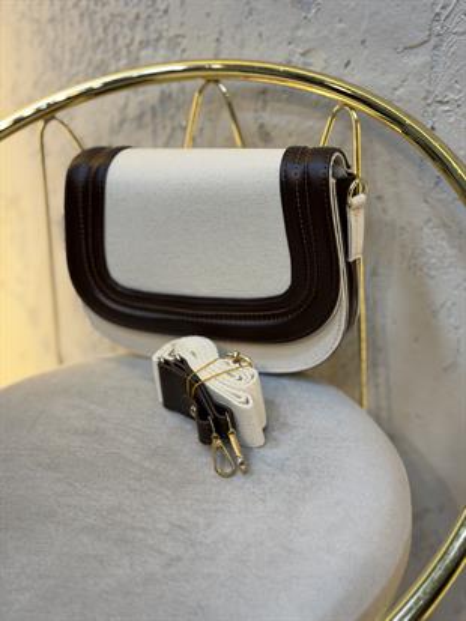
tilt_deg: -26.0
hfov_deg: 30.3
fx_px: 861
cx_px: 233
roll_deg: +0.5
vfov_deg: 39.6
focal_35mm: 48
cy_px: 310
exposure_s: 1/100
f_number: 1.78
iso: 64
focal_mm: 6.76
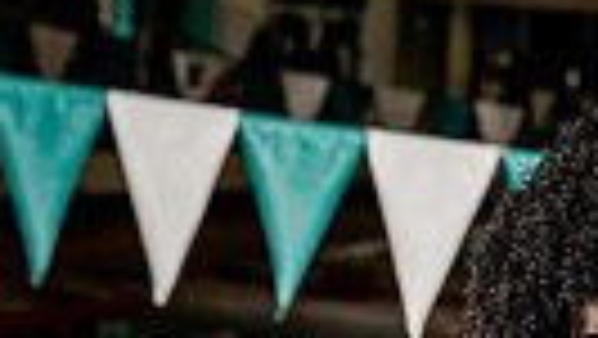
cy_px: 991
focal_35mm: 195
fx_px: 3094
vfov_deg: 5.8
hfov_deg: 10.9
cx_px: 670
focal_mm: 55
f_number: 6.3
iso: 640
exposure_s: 1/250
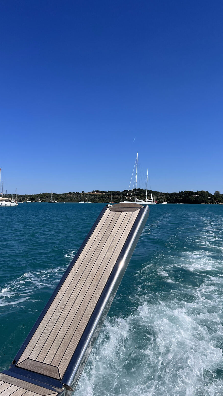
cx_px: 133
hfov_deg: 40.0
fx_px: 305
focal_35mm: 29
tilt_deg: +1.8
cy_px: 202
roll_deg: -0.1
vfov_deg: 66.1
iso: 50
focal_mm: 5.7
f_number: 1.5
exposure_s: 1/7463
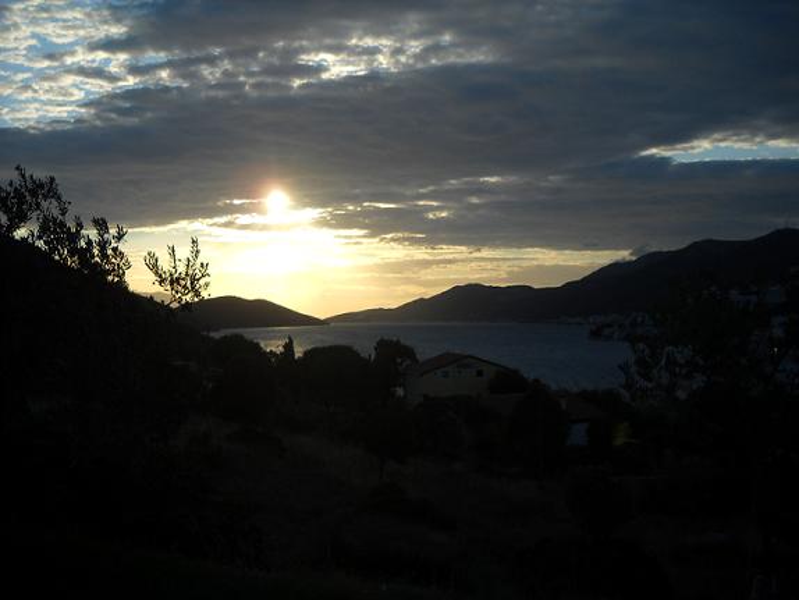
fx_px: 947
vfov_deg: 35.2
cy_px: 300
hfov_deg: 45.8
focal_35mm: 41
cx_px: 400
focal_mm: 6.72
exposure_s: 1/337
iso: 64
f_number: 5.5
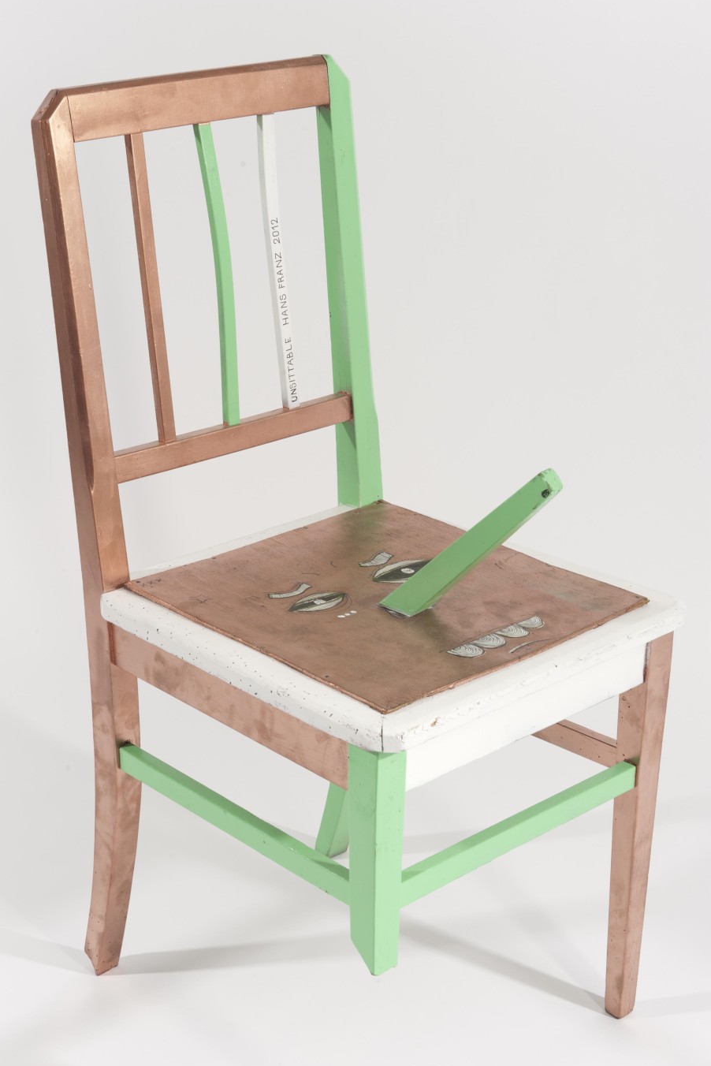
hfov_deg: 21.6
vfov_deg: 31.9
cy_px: 539
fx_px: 1865
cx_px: 354
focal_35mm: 63
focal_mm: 62
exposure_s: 1/200
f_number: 14
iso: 100
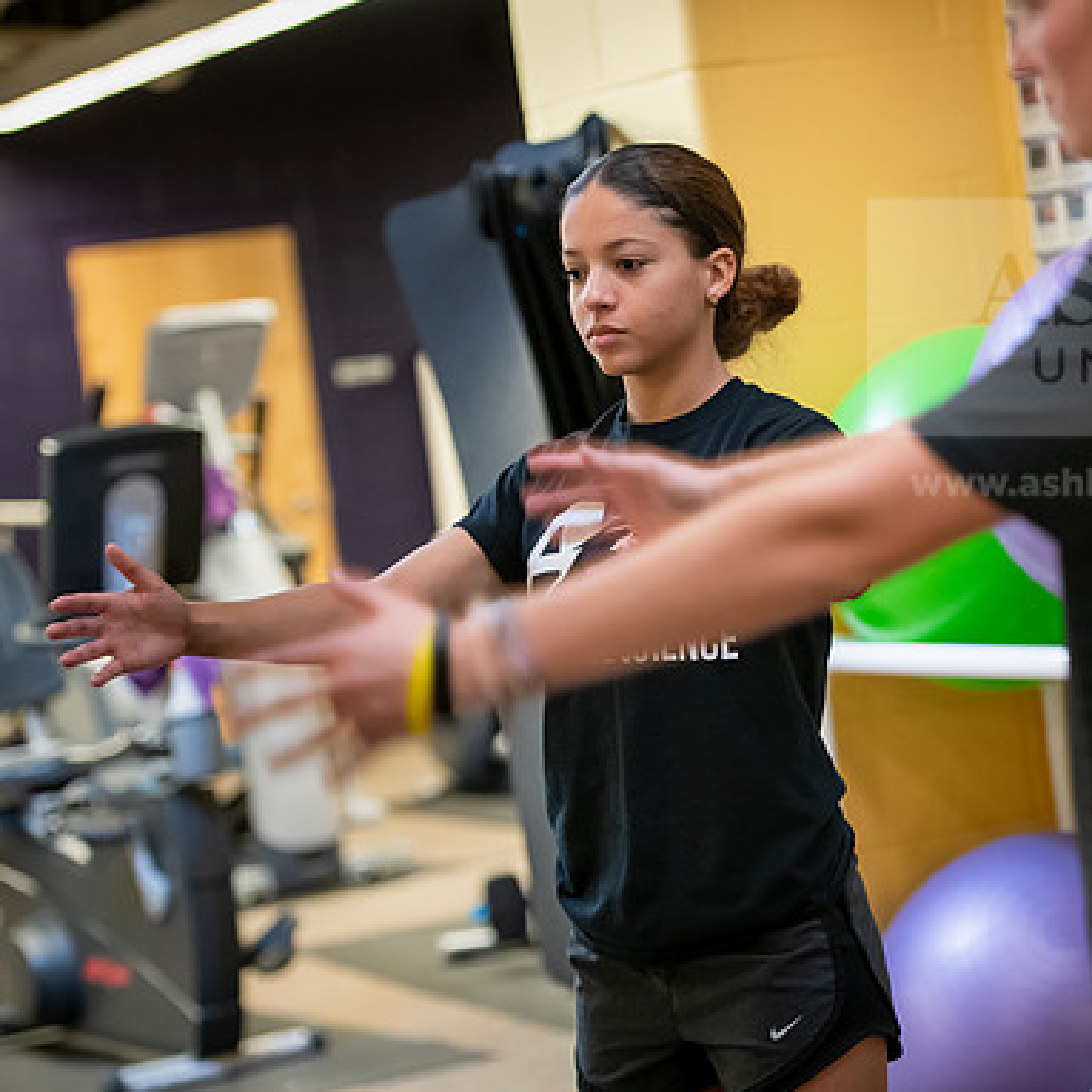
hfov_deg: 15.0
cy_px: 543
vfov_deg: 15.0
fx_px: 4140
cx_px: 781
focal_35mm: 116
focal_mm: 90
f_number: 2.8
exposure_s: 1/160
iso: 2000
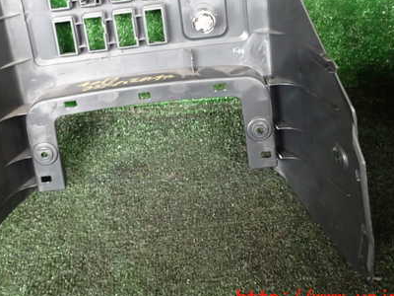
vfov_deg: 31.8
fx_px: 512
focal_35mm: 45
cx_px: 164
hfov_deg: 41.9
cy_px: 90
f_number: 2.3
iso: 500
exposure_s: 1/30
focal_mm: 5.4
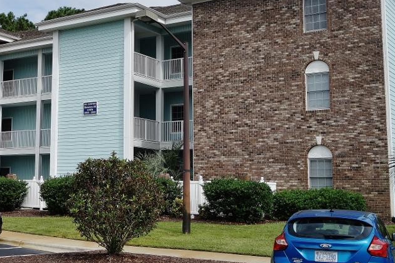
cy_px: 106
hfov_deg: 34.1
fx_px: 625
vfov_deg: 23.7
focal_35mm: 57
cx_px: 85
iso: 125
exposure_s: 1/500
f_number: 5.6
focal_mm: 10.4
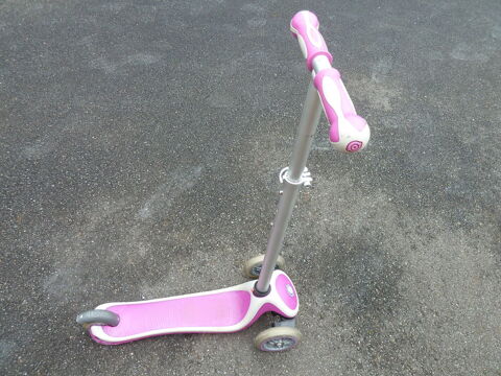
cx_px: 250
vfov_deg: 54.9
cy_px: 188
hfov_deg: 69.4
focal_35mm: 25
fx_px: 362
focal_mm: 4.1
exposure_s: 1/60
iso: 80
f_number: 3.3
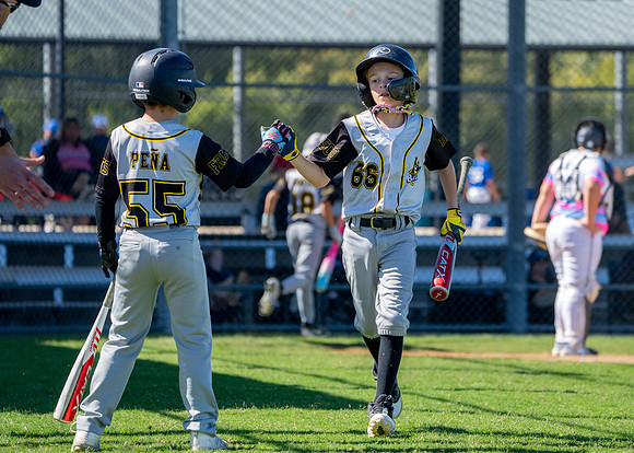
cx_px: 389
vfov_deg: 5.6
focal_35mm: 258
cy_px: 194
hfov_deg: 7.8
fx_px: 4652
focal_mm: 215
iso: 1000
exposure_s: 1/2500
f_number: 5.6
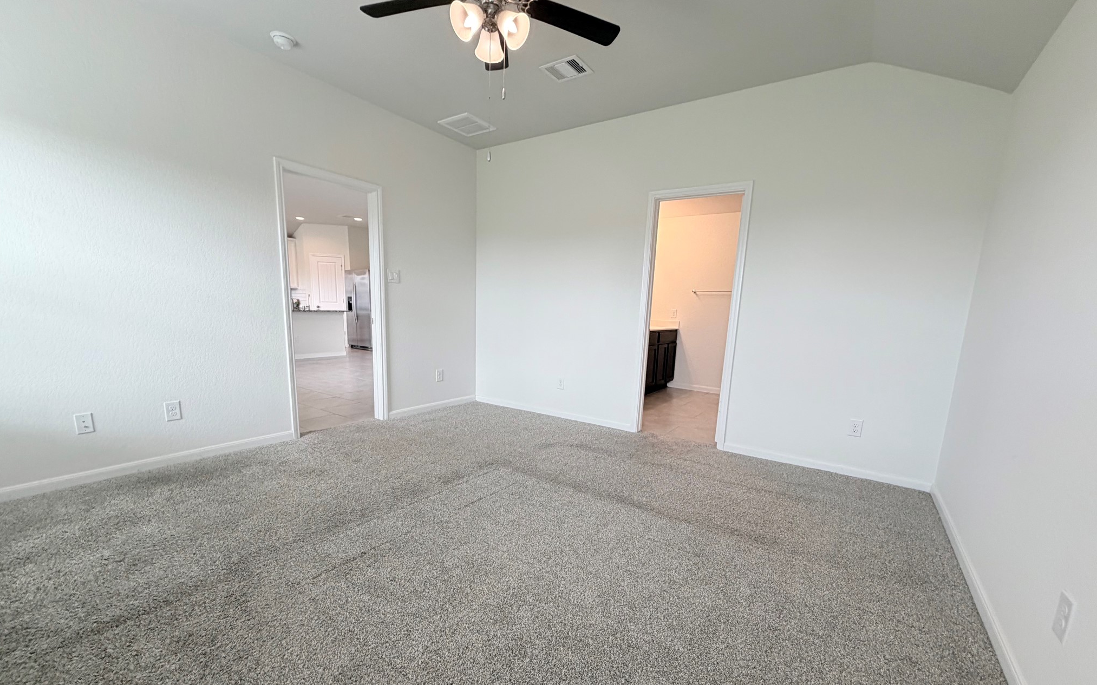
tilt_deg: -11.4
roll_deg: -2.8
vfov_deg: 74.4
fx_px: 448
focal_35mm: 15
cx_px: 552
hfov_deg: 101.5
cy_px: 386
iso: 160
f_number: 2.2
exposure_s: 1/120
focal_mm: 2.22
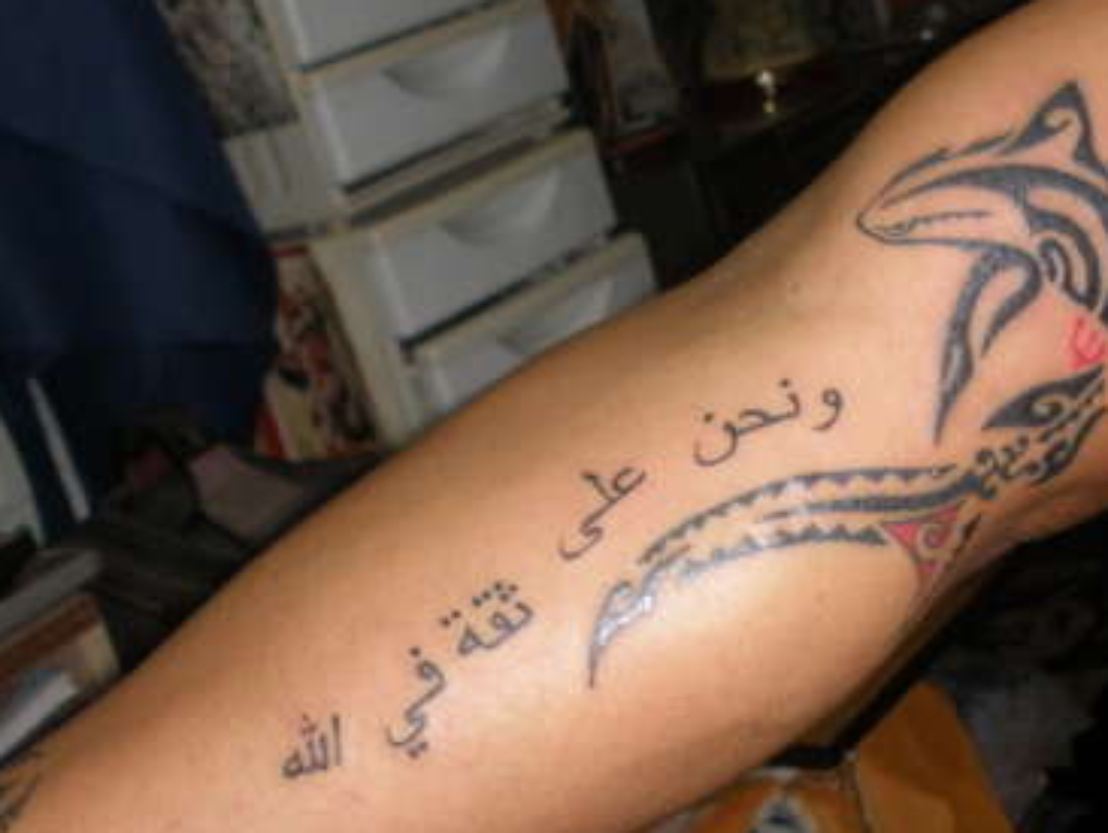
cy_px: 600
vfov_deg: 24.6
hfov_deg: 32.4
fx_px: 1890
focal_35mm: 59
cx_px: 751
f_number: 3.5
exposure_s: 1/30
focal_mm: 6.3
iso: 160
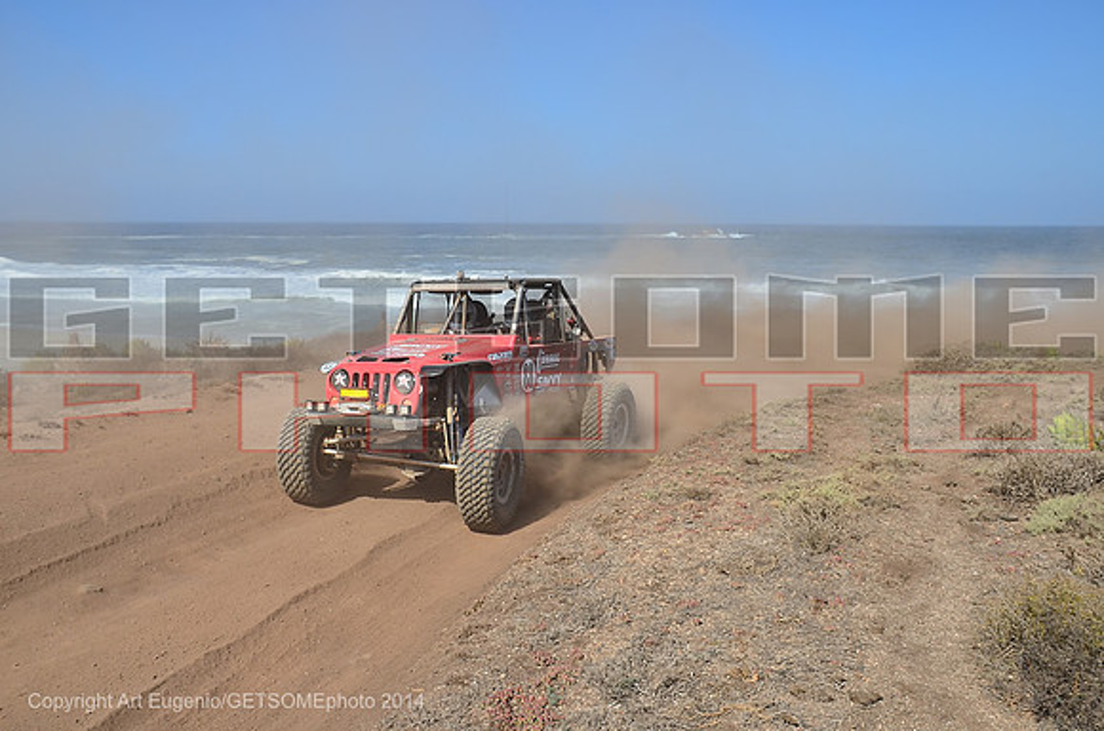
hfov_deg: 57.3
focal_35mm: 33
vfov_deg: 39.8
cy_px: 366
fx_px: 1010
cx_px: 552
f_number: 7.1
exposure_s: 1/640
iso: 200
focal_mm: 22
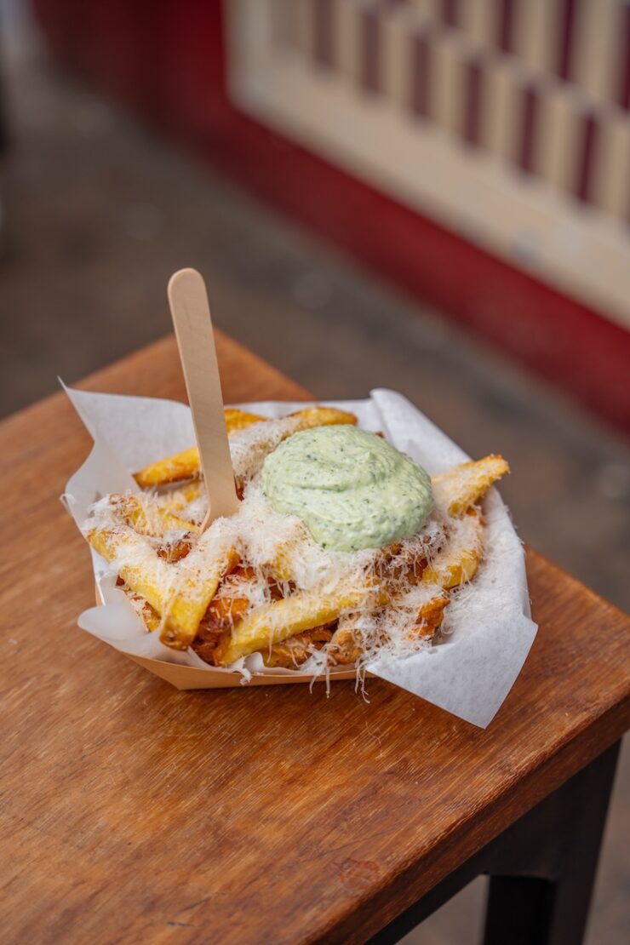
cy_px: 472
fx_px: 1627
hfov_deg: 21.9
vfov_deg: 32.4
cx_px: 315
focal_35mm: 62
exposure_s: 1/2000
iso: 100
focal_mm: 62
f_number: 2.8
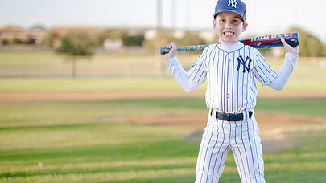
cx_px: 234
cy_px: 110
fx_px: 778
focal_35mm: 90
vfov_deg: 13.4
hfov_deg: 23.5
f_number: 1.2
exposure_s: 1/1600
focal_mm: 50
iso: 250
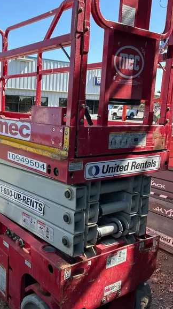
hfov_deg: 32.0
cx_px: 38
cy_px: 156
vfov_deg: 55.3
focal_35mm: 36
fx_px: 294
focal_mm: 5.7
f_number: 1.5
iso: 50
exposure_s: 1/1295
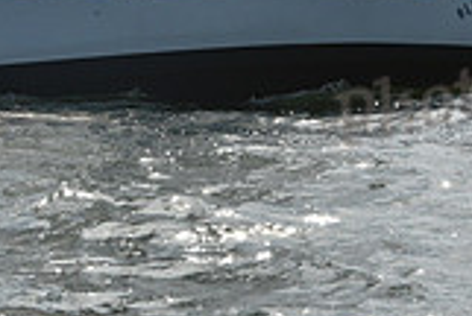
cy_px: -37
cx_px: 185
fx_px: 3547
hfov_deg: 7.6
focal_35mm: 270
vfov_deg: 5.1
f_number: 13
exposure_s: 1/1000
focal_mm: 75
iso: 320
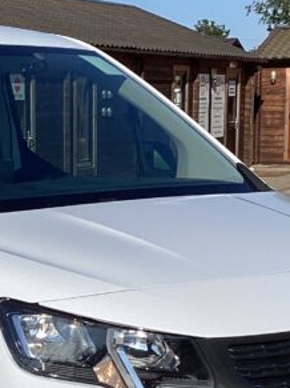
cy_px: 274
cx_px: -37
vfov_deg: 17.4
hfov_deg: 12.8
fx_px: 1263
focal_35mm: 113
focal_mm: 3.3
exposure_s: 1/2331
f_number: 2.4
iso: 25
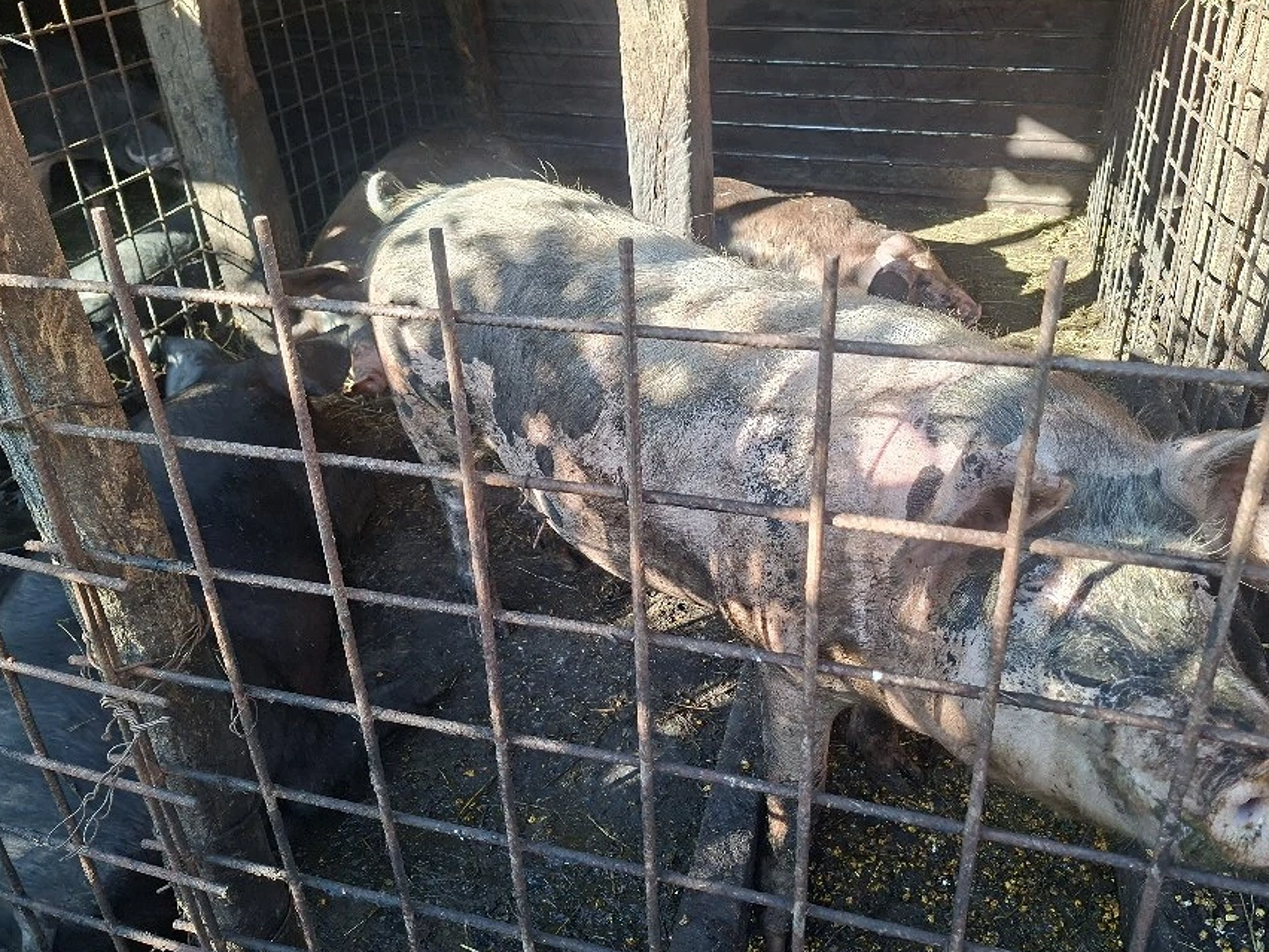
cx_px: 703
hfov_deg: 65.1
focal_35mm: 27
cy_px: 408
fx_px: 990
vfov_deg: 51.2
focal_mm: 5.54
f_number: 1.8
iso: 40
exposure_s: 1/139
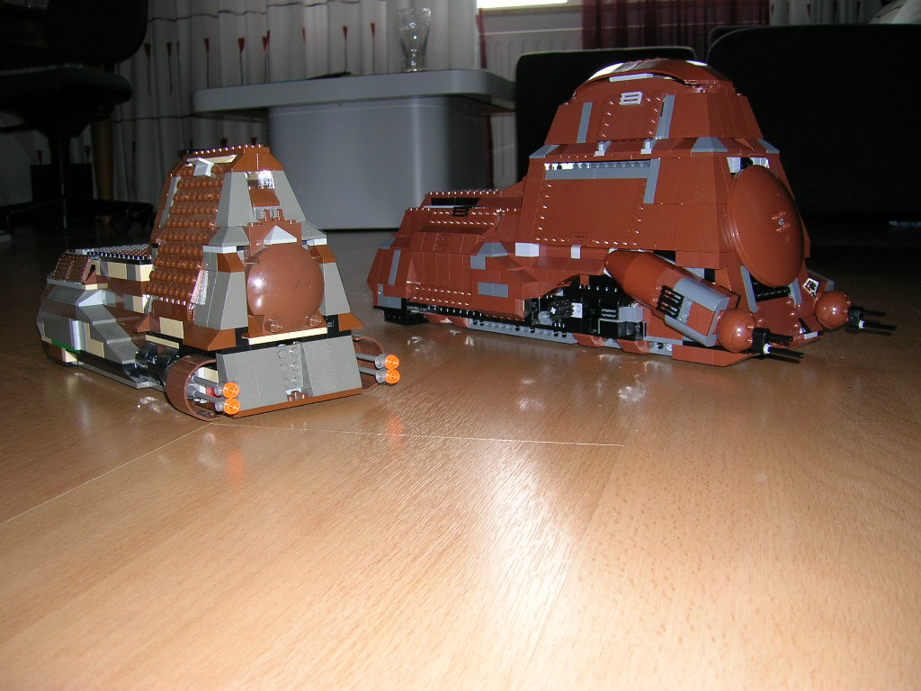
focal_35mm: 34
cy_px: 346
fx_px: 905
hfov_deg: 54.0
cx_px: 460
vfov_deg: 41.8
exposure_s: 1/60.1
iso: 50
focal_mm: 5.7
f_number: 2.9
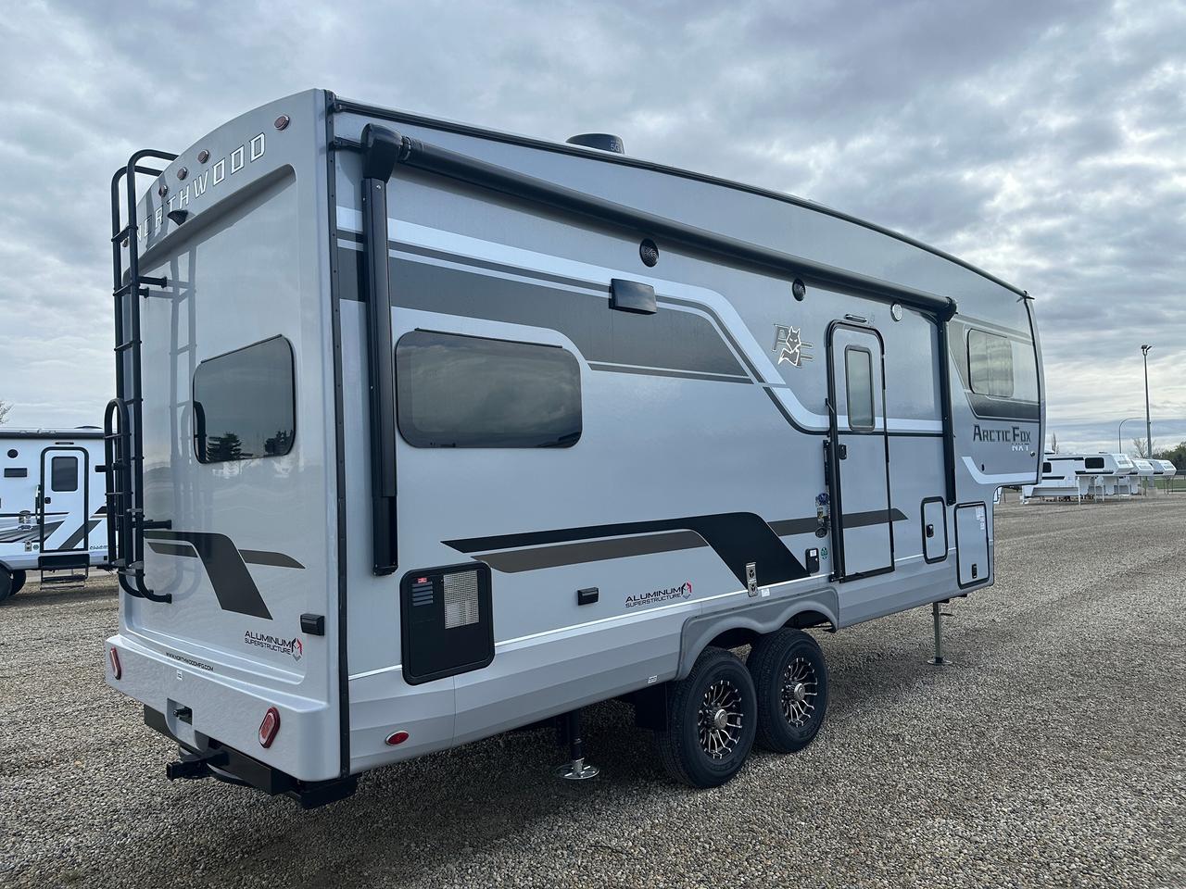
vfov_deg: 56.8
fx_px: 822
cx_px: 593
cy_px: 444
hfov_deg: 71.6
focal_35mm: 24
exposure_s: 1/1751
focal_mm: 6.86
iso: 80
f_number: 1.78
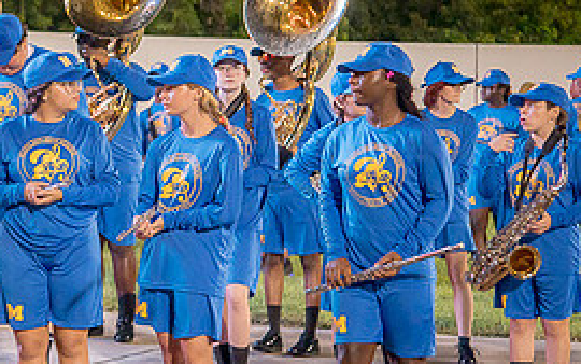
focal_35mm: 164
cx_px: 43
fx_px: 2598
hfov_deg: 12.6
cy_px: 192
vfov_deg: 8.0
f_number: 4
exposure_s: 1/200
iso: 2000
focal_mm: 75
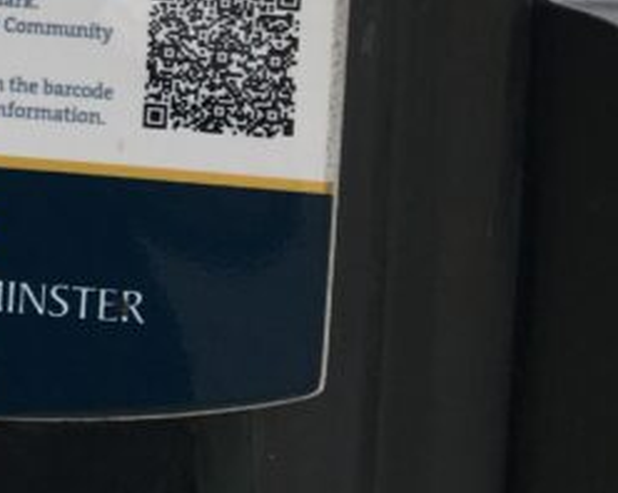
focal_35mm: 117
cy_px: -640
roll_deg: -2.9
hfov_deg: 15.7
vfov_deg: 11.3
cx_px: -152
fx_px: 2138
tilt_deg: +2.9
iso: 25
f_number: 2.2
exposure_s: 1/610
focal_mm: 4.15
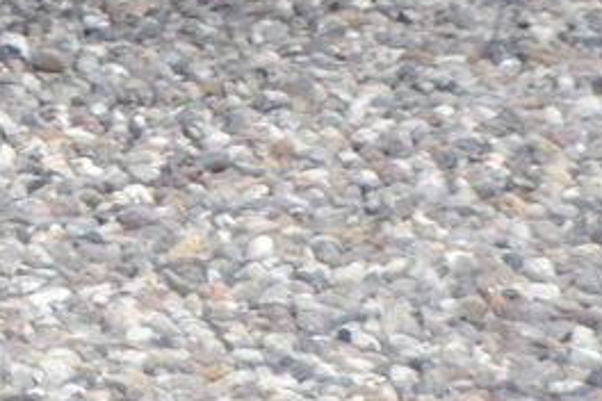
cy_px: -1053
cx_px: -1318
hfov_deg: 4.7
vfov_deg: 3.2
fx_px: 6939
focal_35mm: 415
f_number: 5.6
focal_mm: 38
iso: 100
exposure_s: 1/125
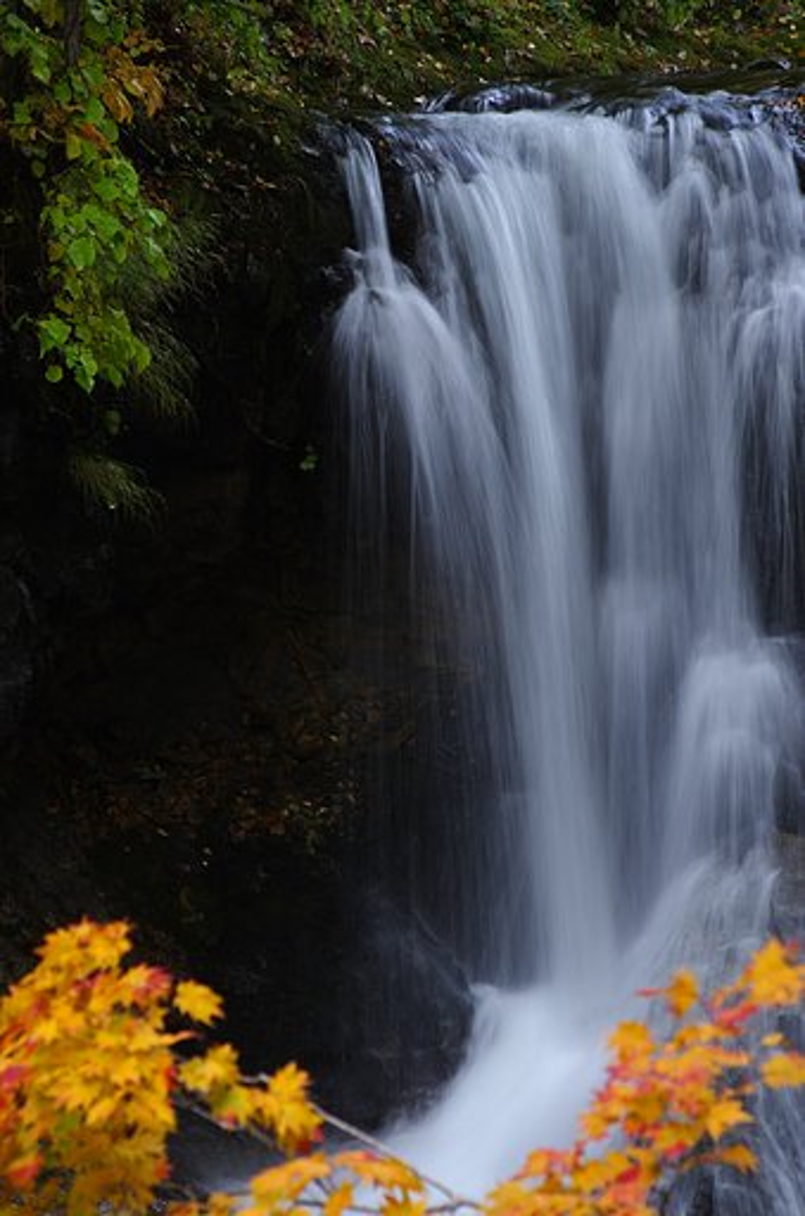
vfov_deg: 10.2
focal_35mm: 202
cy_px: 608
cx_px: 402
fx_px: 6807
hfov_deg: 6.8
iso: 80
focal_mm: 135
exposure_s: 1/5
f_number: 9
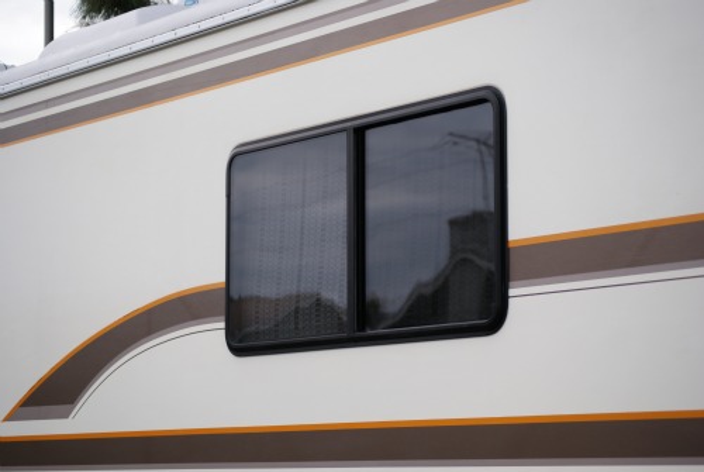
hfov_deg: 19.4
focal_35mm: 105
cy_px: 236
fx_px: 2056
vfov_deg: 13.1
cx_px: 352
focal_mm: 70
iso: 100
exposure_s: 1/125
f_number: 4.5
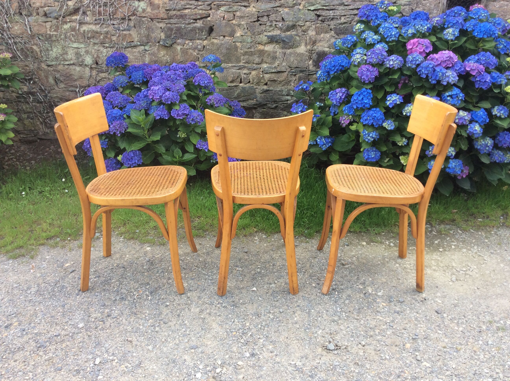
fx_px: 471
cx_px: 255
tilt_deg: -24.0
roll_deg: +0.9
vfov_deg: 44.1
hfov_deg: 56.9
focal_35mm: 32
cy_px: 190
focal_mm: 3.3
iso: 32
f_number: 2.4
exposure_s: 1/239
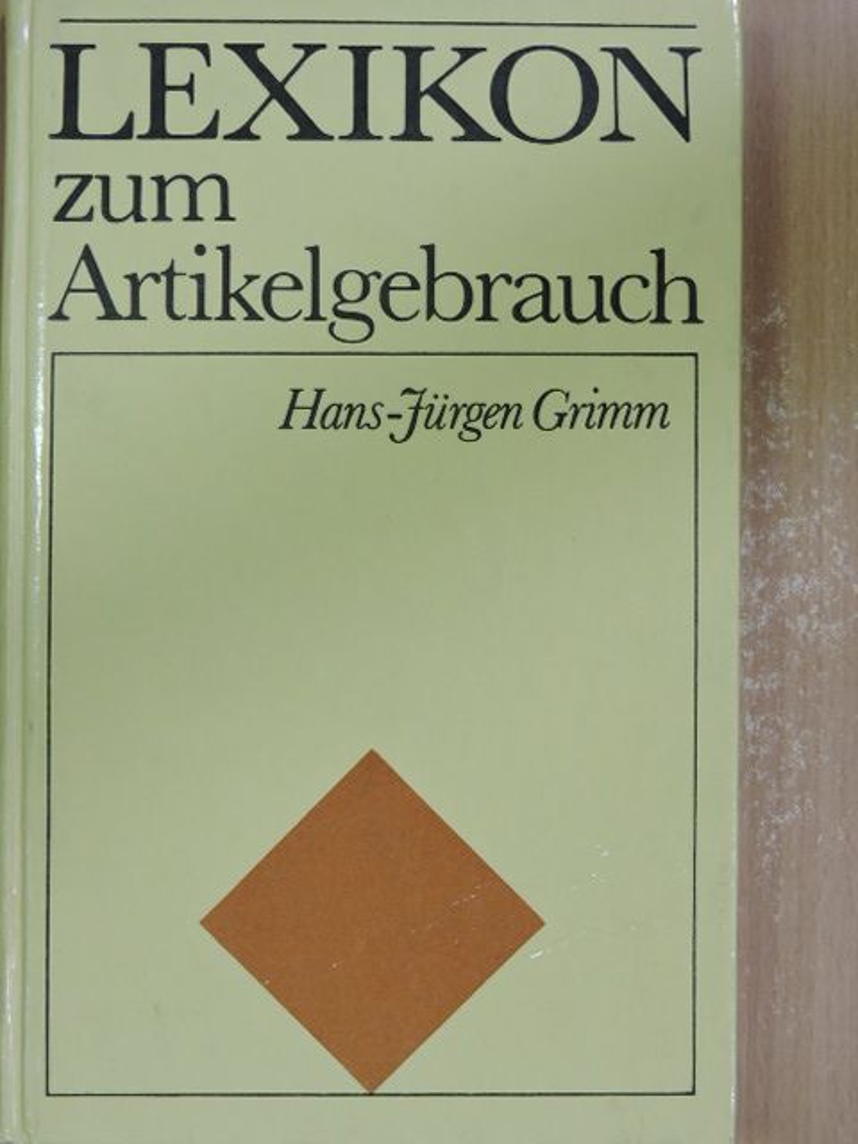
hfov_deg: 24.4
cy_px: 572
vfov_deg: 32.2
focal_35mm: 60
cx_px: 429
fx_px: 1983
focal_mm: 10.7
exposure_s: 1/25
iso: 400
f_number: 4.2
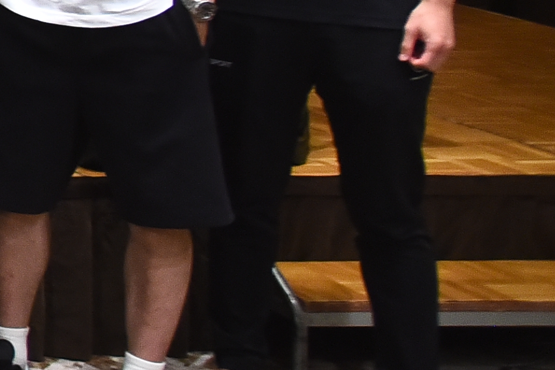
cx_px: -1019
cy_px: -361
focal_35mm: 140
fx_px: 2159
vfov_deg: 9.2
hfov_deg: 10.8
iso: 2000
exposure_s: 1/250
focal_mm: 24
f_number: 4
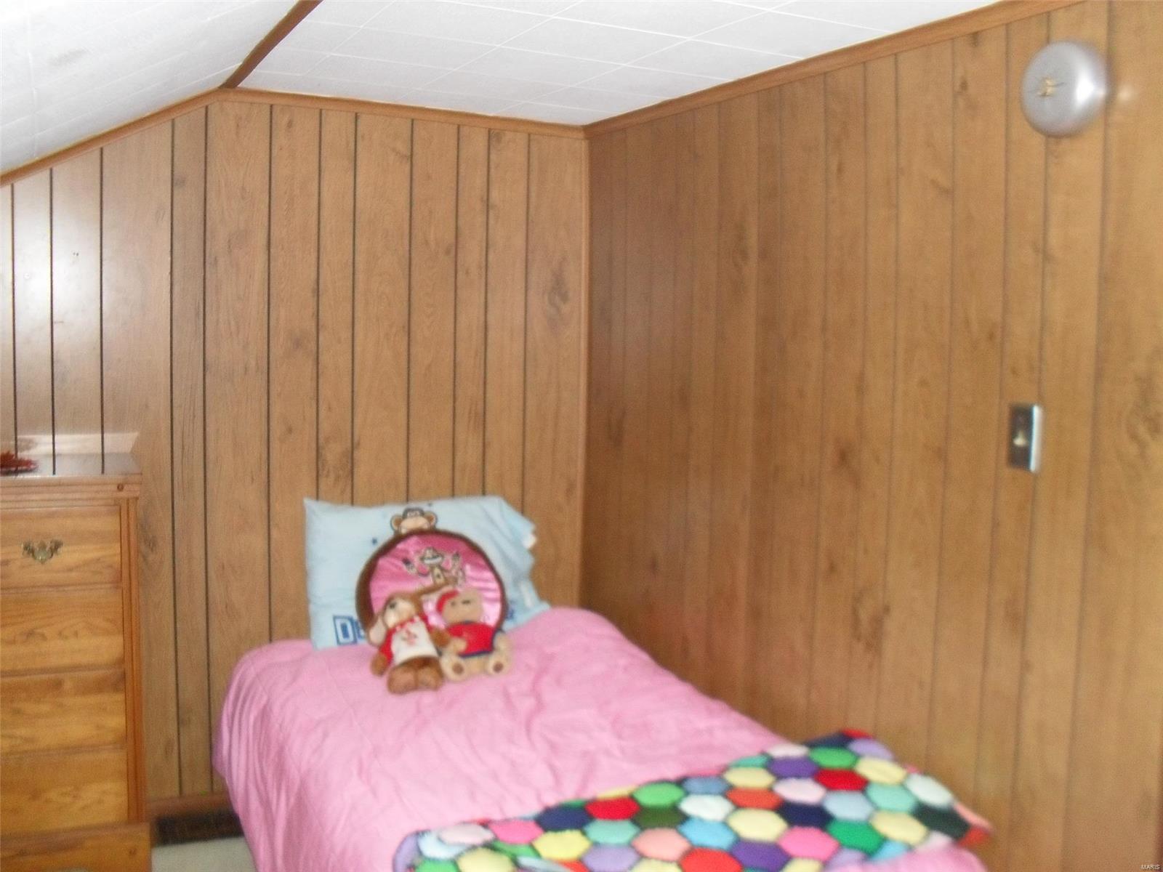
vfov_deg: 40.7
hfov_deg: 52.6
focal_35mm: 35
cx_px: 582
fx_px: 1176
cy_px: 436
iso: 320
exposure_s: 1/45
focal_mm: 6.3
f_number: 3.2
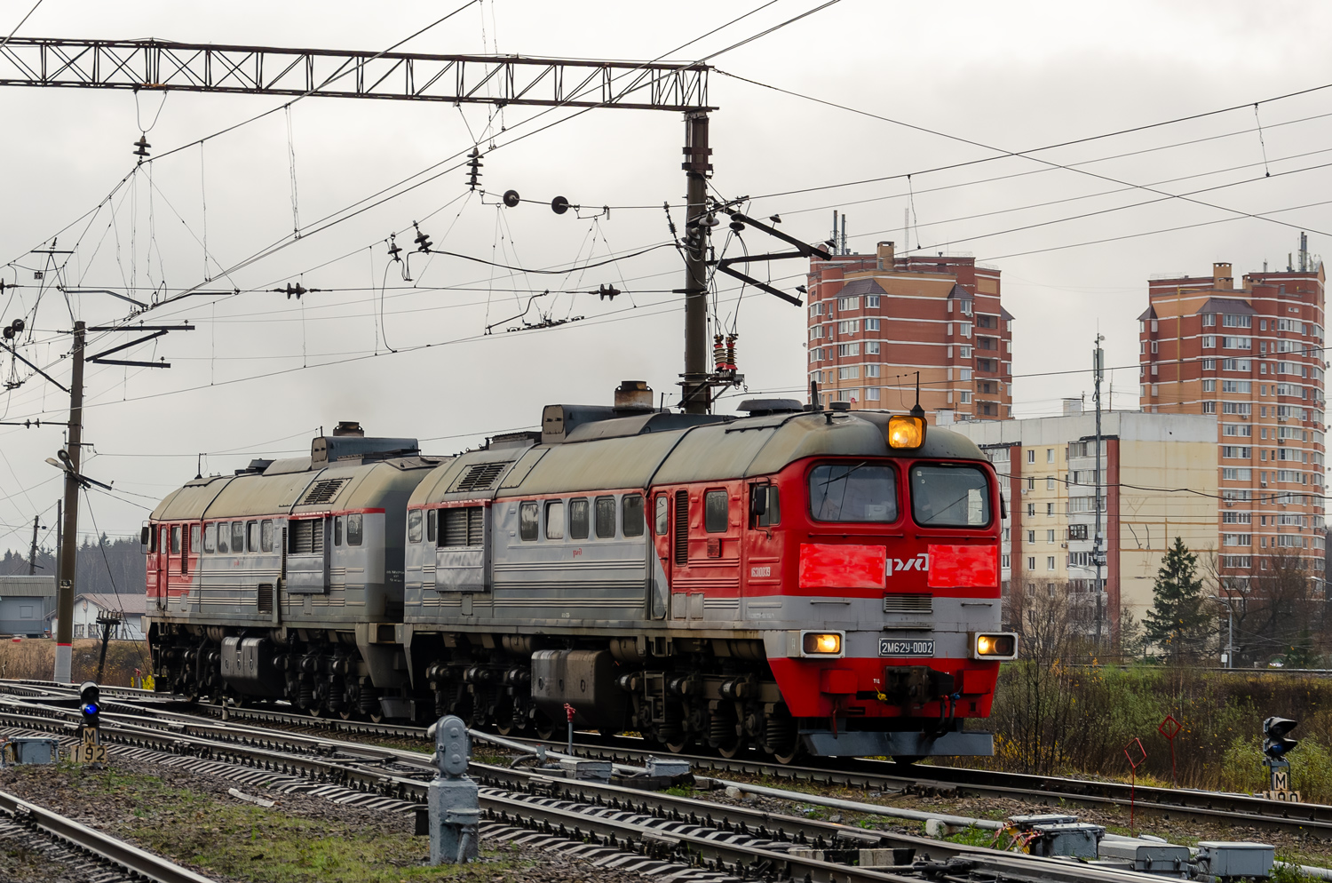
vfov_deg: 15.6
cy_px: 442
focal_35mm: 87
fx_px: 3213
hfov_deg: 23.4
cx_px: 666
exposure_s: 1/160
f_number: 5
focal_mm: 58
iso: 320
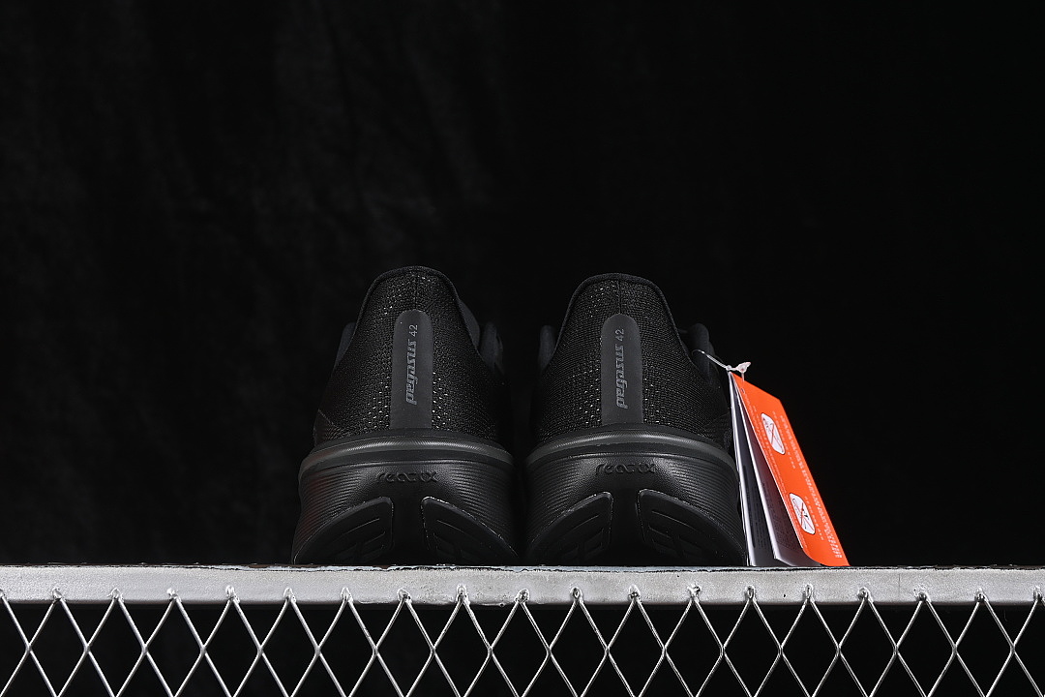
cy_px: 348
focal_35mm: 75
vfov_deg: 18.2
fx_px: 2177
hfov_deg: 27.0
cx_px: 522
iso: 160
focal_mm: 50
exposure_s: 1/60
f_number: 6.3
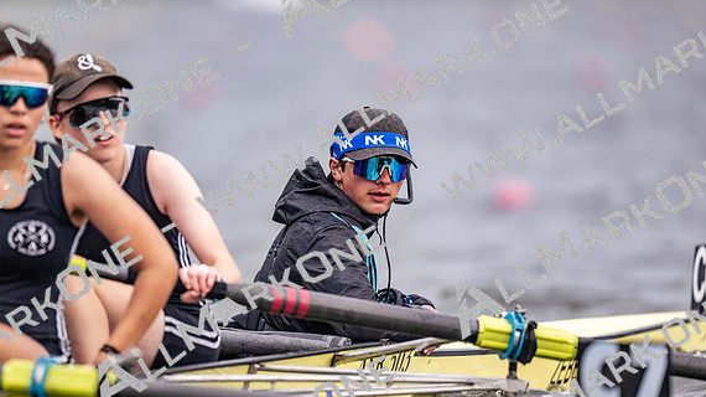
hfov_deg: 3.4
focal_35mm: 640
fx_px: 11975
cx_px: 349
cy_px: 221
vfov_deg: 1.9
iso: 800
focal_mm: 600
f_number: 4
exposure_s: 1/2500
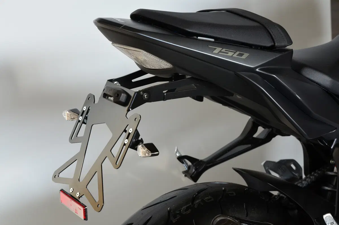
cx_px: 170
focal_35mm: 75
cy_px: 112
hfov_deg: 27.0
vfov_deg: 18.1
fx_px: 705
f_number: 7.1
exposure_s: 1/80
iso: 400
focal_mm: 50
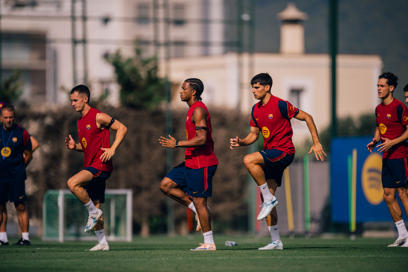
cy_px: 136
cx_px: 204
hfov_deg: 5.2
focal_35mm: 400
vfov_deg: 3.4
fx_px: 4533
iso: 160
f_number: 3.2
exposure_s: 1/4000
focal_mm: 400
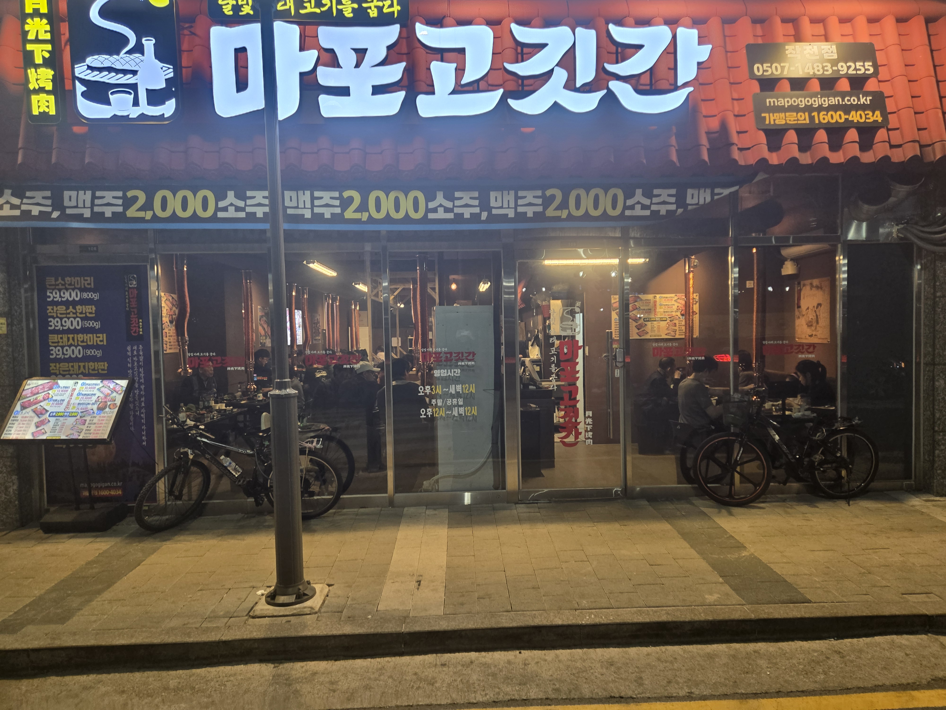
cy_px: 355
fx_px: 629
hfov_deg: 73.9
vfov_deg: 58.9
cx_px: 473
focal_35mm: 23
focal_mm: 5.4
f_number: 1.8
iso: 160
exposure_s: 1/120
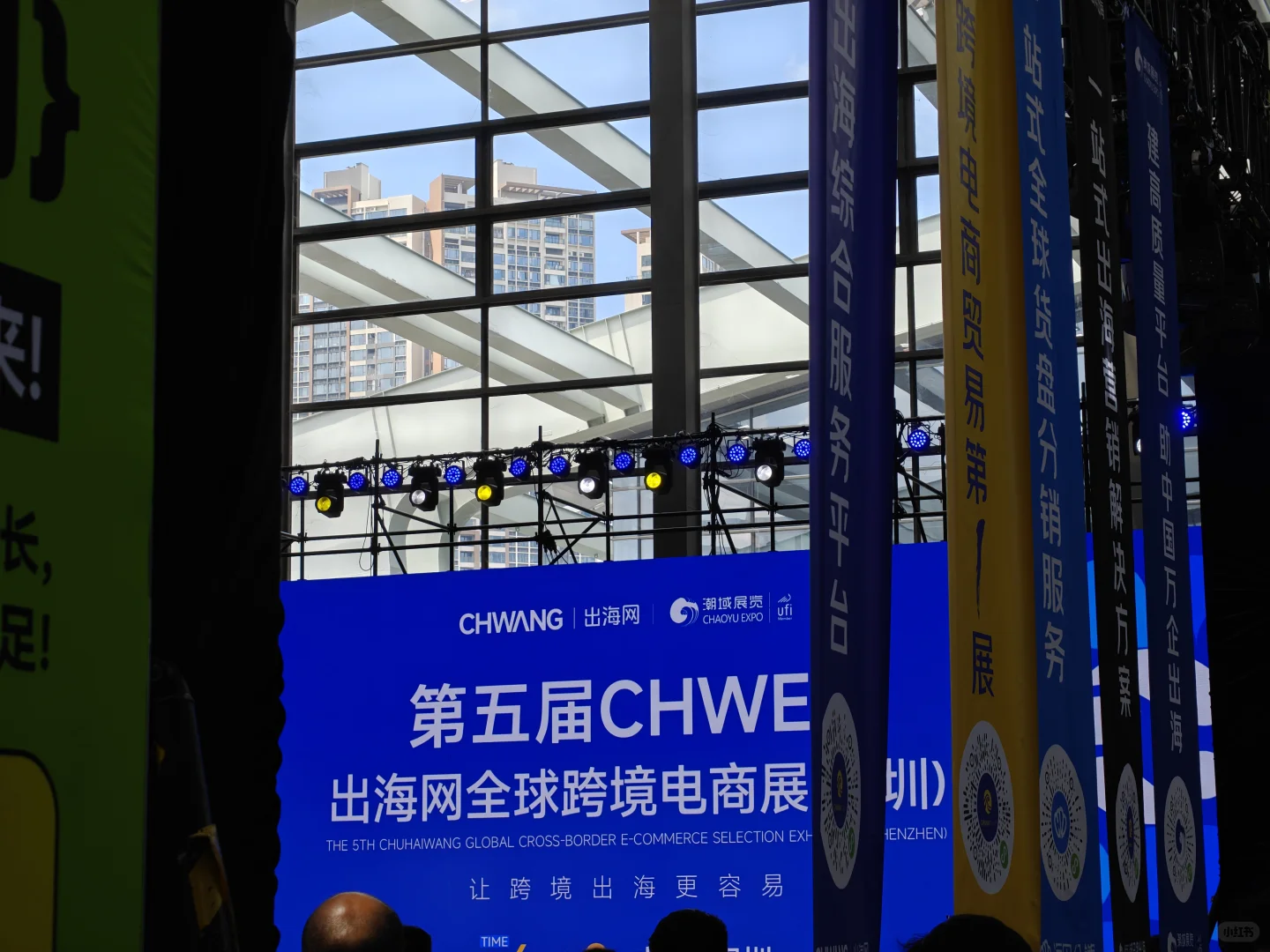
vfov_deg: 20.2
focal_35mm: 73
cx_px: 635
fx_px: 2678
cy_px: 476
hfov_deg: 26.7
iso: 80
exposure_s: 1/100
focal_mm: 13.85
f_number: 2.6
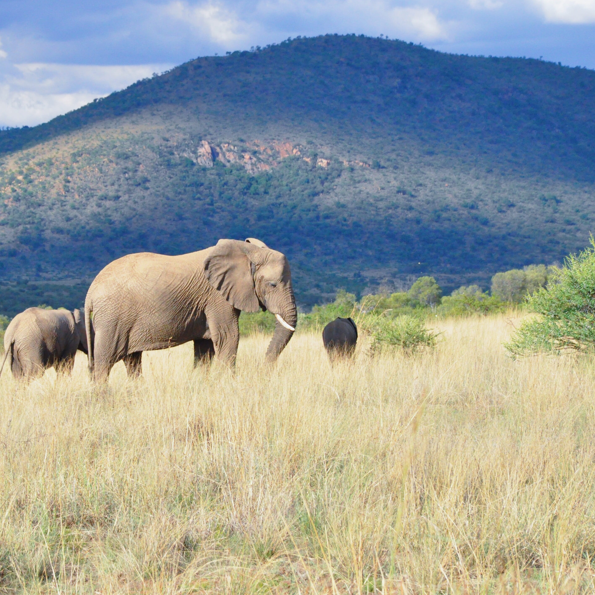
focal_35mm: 202
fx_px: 3921
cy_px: 297
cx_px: 191
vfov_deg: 8.7
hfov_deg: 8.7
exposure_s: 1/2000
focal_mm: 105
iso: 2500
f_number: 11
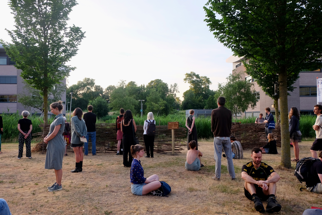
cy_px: 108
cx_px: 161
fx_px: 241
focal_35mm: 27
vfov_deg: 47.9
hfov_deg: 67.4
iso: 400
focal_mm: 18.2
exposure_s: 1/125
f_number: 4
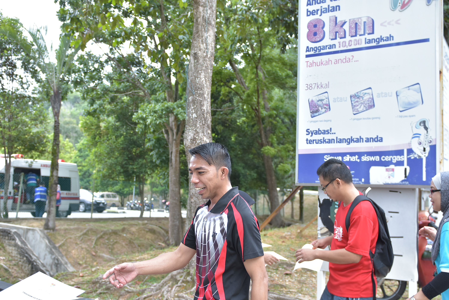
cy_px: 150
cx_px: 224
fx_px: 449
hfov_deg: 53.1
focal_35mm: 36
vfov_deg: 36.9
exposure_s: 1/500
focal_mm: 24
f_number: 2.8
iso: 400
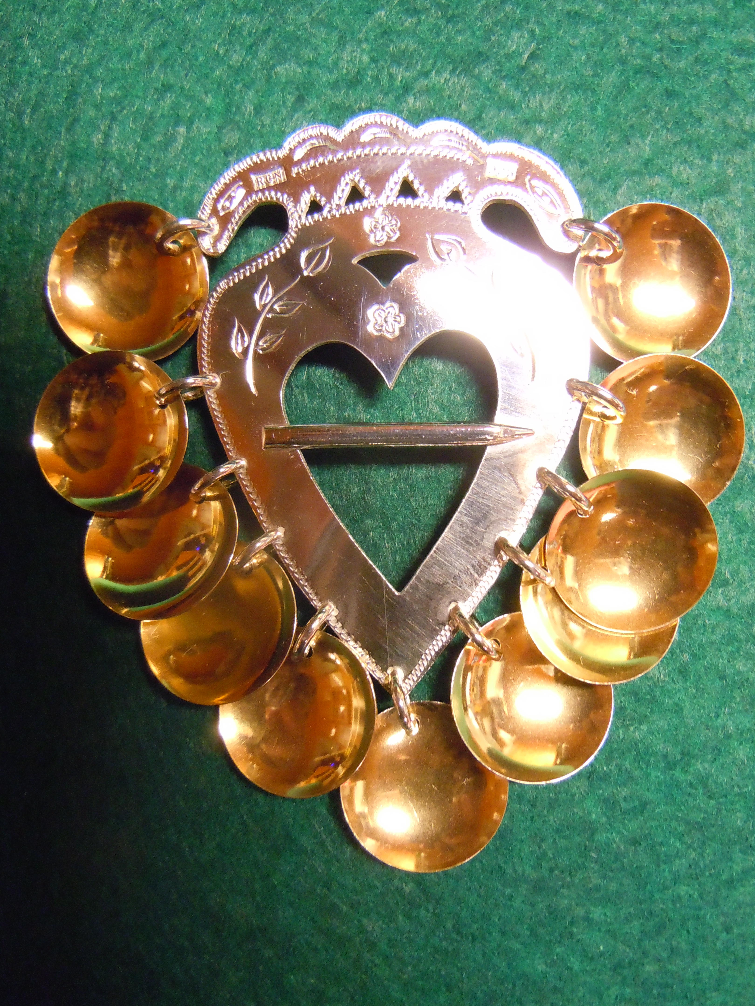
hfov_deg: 46.8
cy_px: 503
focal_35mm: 30
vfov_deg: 60.0
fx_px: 872
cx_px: 378
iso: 800
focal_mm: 5.4
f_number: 3.5
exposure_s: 1/15
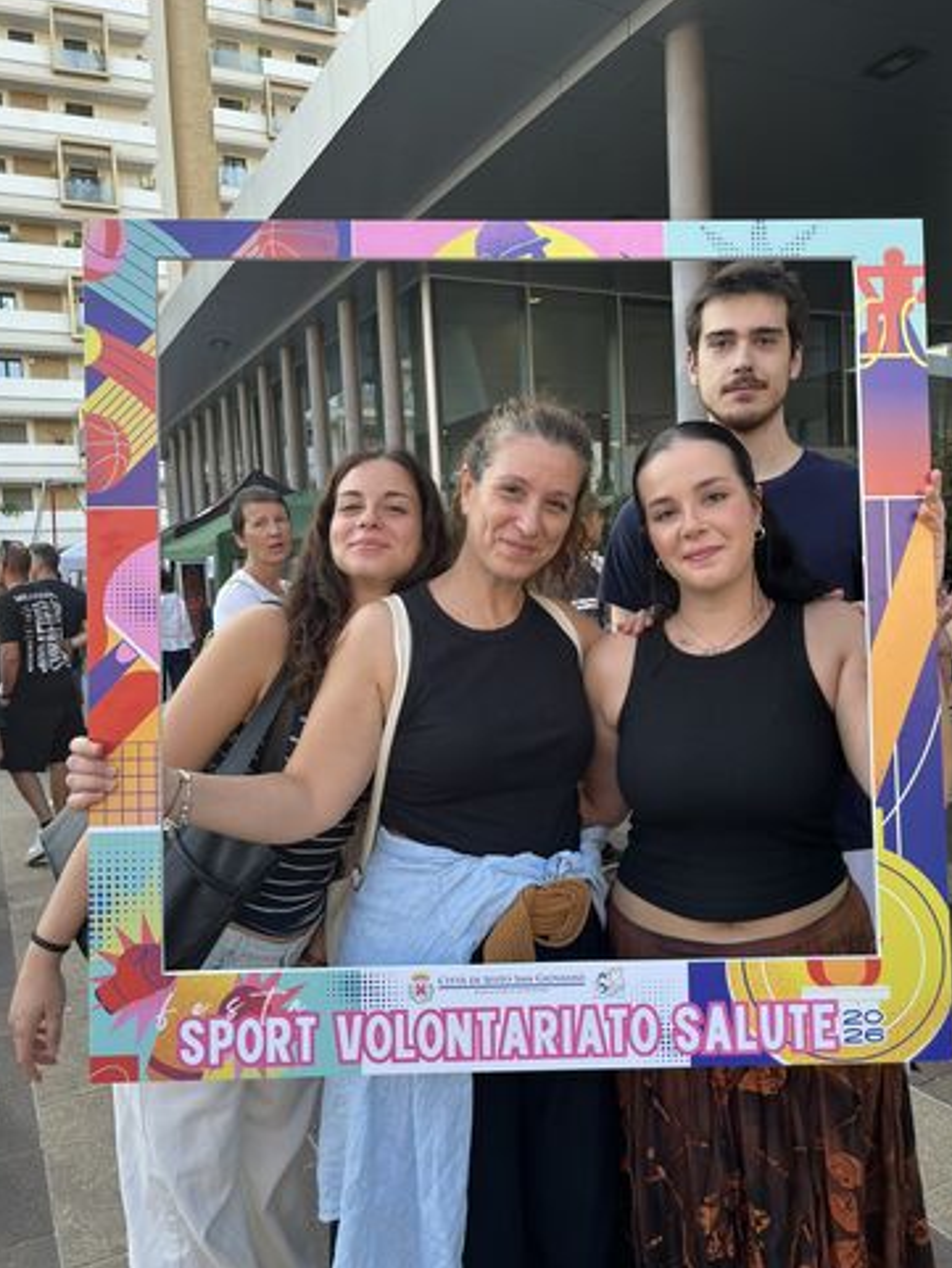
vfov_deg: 65.3
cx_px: 481
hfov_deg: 51.4
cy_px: 625
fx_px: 990
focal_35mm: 27
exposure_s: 1/175
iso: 40
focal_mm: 5.1
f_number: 1.6
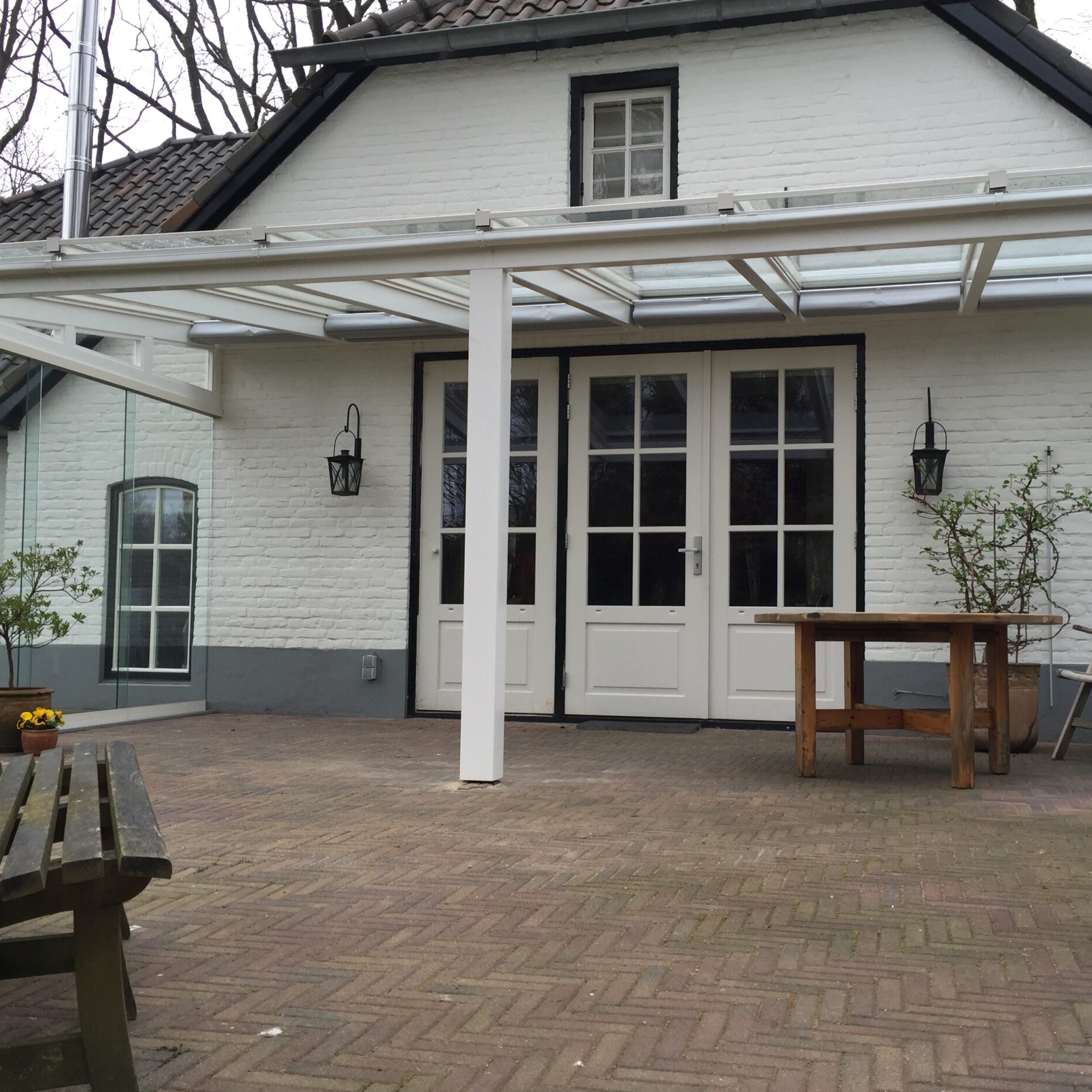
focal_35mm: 35
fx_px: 1249
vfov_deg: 47.2
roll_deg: -0.9
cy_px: 553
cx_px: 593
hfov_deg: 47.2
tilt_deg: +2.9
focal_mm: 4.15
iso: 32
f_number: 2.2
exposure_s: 1/190
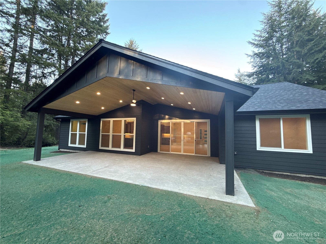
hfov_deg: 102.1
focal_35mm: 14
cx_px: 163
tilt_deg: +4.3
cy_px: 122
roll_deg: -1.2
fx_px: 132
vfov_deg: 85.7
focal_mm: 2.22
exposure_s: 1/60
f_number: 2.2
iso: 200
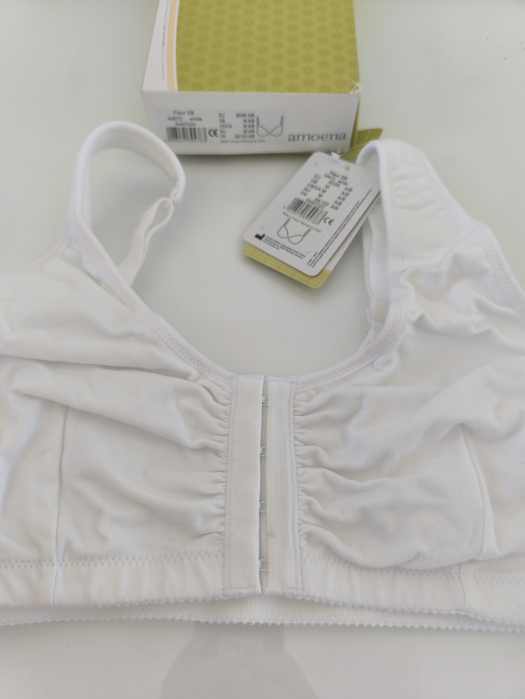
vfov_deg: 73.9
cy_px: 350
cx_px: 262
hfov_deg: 58.9
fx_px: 465
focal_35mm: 23
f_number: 1.65
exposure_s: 1/99.9
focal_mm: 6.14
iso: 100
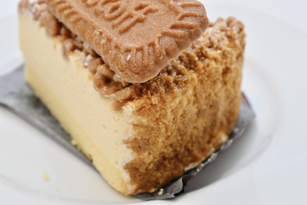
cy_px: 102
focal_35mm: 60
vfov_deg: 22.6
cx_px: 154
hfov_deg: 33.4
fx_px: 512
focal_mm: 60
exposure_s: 1/160
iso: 6400
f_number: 14
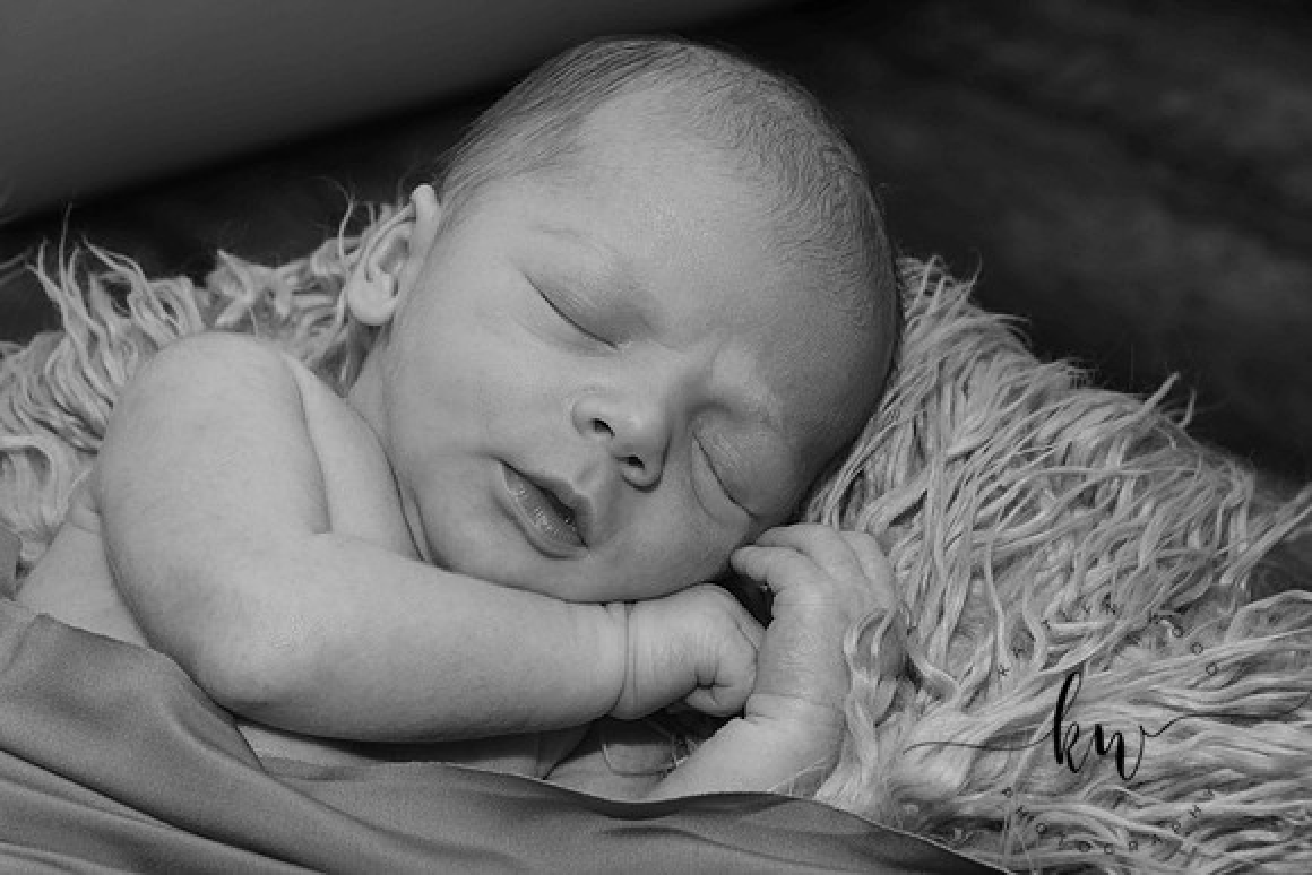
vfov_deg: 13.0
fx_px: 3827
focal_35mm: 105
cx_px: 656
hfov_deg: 19.5
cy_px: 438
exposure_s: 1/200
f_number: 11
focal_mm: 105
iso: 400
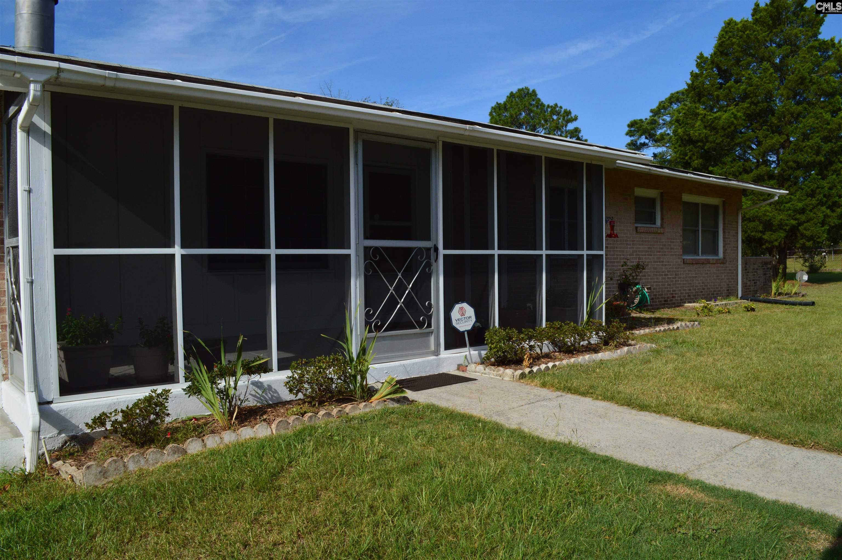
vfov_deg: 47.8
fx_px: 631
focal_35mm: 27
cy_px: 280
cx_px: 421
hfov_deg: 67.4
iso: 400
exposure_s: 1/500
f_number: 11
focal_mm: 18
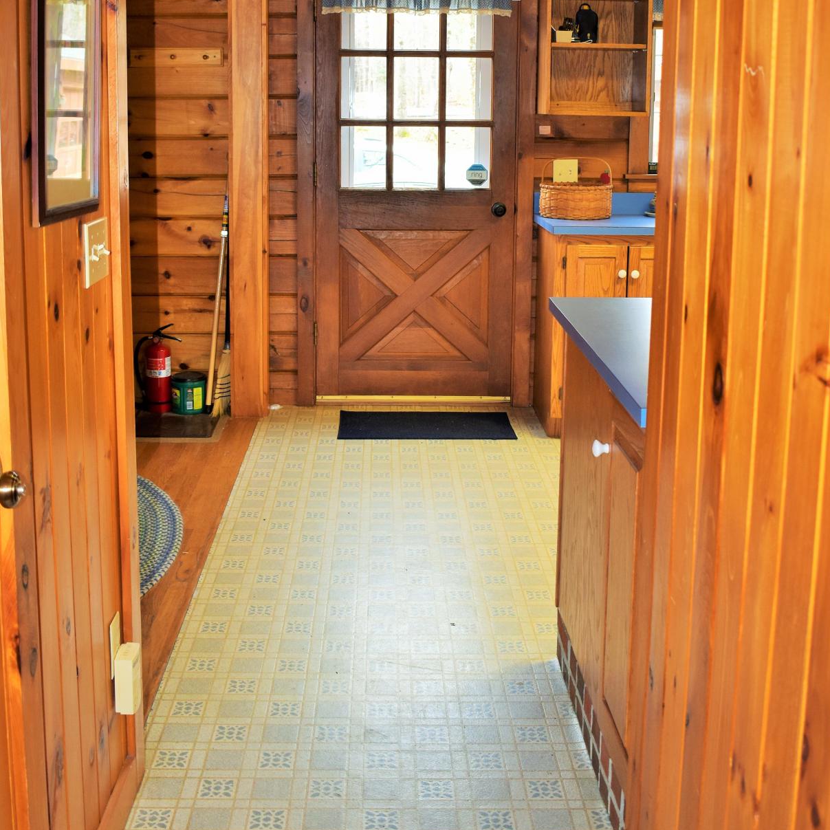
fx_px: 1031
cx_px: 403
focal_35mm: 38
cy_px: 280
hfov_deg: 43.9
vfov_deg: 43.3
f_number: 3.5
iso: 400
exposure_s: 1/60
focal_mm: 18
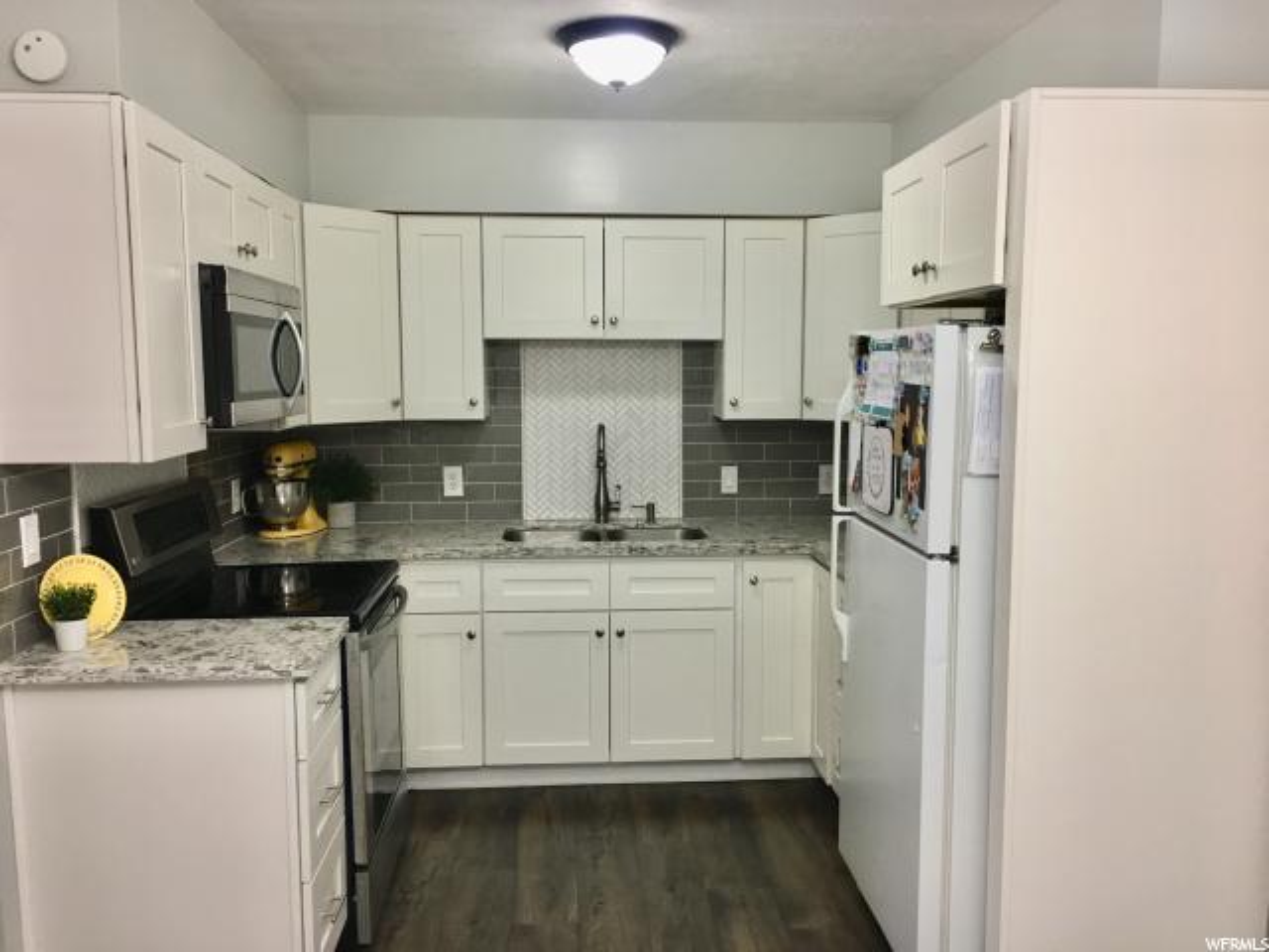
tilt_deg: -6.1
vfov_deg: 48.2
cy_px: 476
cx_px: 634
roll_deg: +0.1
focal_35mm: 29
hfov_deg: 61.7
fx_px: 1063
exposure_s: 1/30
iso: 80
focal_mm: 4.15
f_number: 2.2
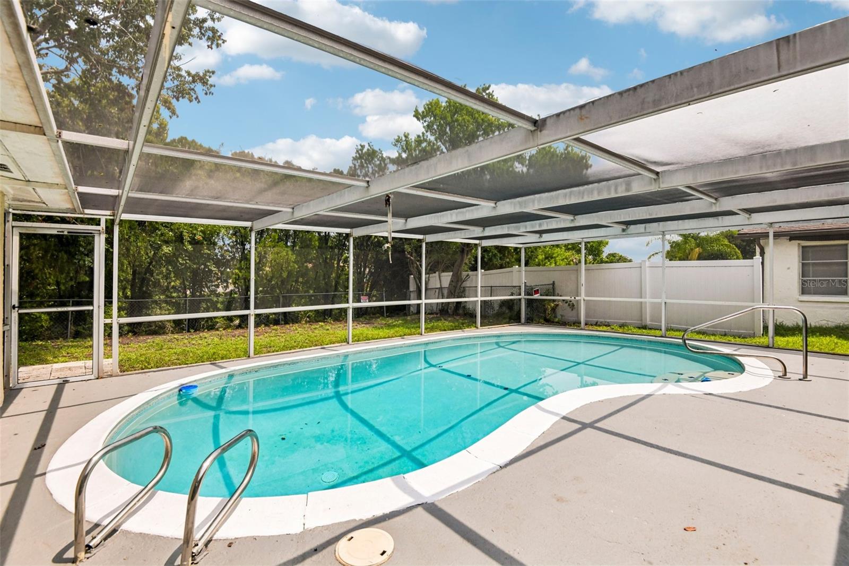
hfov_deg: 96.7
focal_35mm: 16
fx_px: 377
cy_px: 283
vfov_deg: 73.7
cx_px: 424
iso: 400
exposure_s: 1/1250
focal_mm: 16
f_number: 8
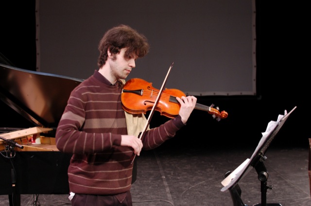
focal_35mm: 52
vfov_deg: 25.7
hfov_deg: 37.9
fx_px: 453
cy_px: 103
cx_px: 156
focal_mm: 35
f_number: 4
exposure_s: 1/50
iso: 800
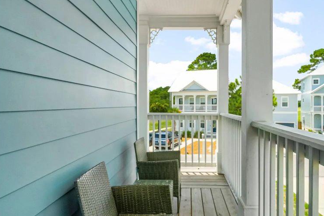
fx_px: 198
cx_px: 189
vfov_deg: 57.2
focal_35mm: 22
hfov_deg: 77.9
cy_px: 104
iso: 400
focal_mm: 16
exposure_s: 1/200
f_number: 9
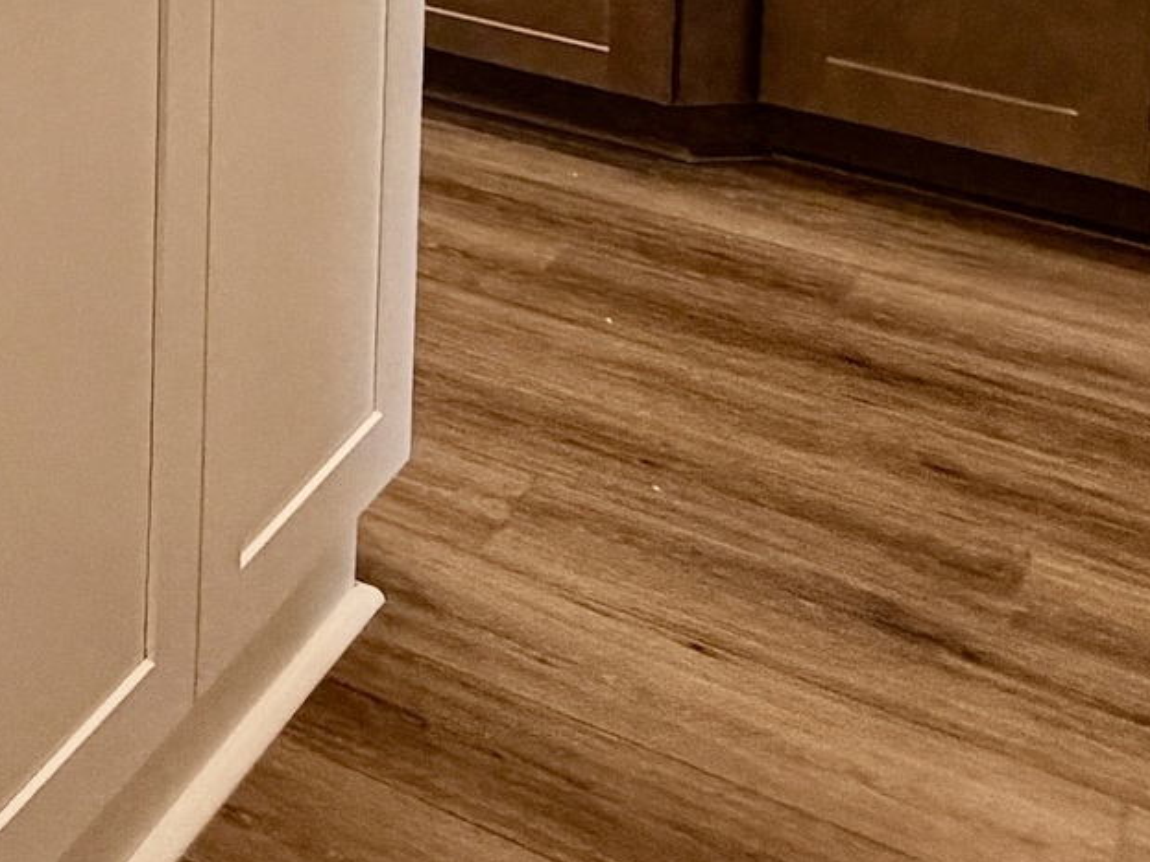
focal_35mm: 69
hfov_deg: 24.0
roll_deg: -0.2
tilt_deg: -5.7
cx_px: -426
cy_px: -578
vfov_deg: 18.0
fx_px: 2292
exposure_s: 1/120
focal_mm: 2.22
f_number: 2.2
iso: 125
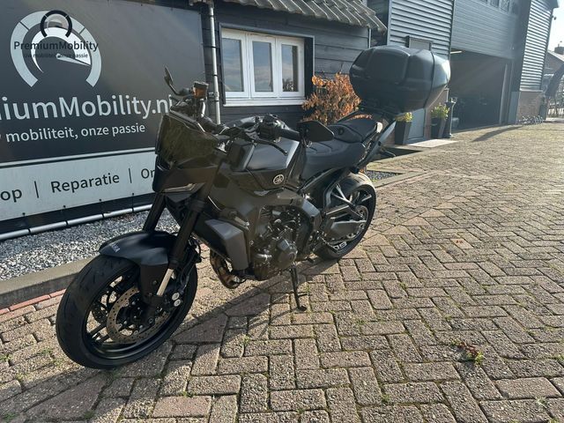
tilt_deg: -15.5
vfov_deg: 56.8
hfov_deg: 71.6
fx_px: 391
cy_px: 212
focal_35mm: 24
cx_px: 282
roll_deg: +0.9
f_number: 1.78
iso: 80
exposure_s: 1/1412
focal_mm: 6.86
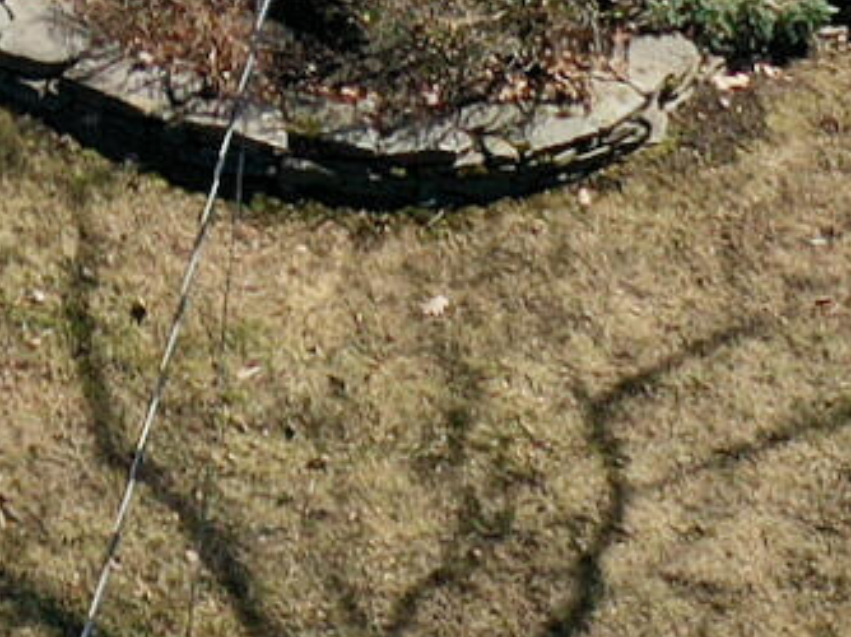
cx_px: -316
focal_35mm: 242
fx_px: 5945
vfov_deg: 5.4
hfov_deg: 8.1
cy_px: -1865
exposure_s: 1/60
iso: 100
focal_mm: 10.26
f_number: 3.5
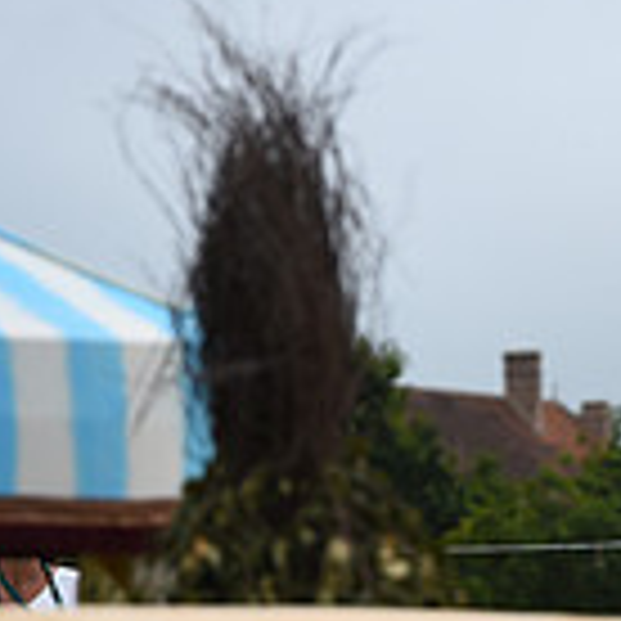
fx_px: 12645
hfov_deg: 2.8
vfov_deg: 2.8
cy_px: 729
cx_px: 1188
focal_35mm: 623
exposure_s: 1/1000
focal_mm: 175
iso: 180
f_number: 5
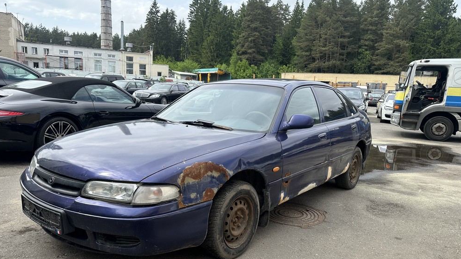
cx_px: 225
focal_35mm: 27
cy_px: 161
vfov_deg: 42.6
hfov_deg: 69.9
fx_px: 330
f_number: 1.78
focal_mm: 6.86
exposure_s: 1/1692
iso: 80
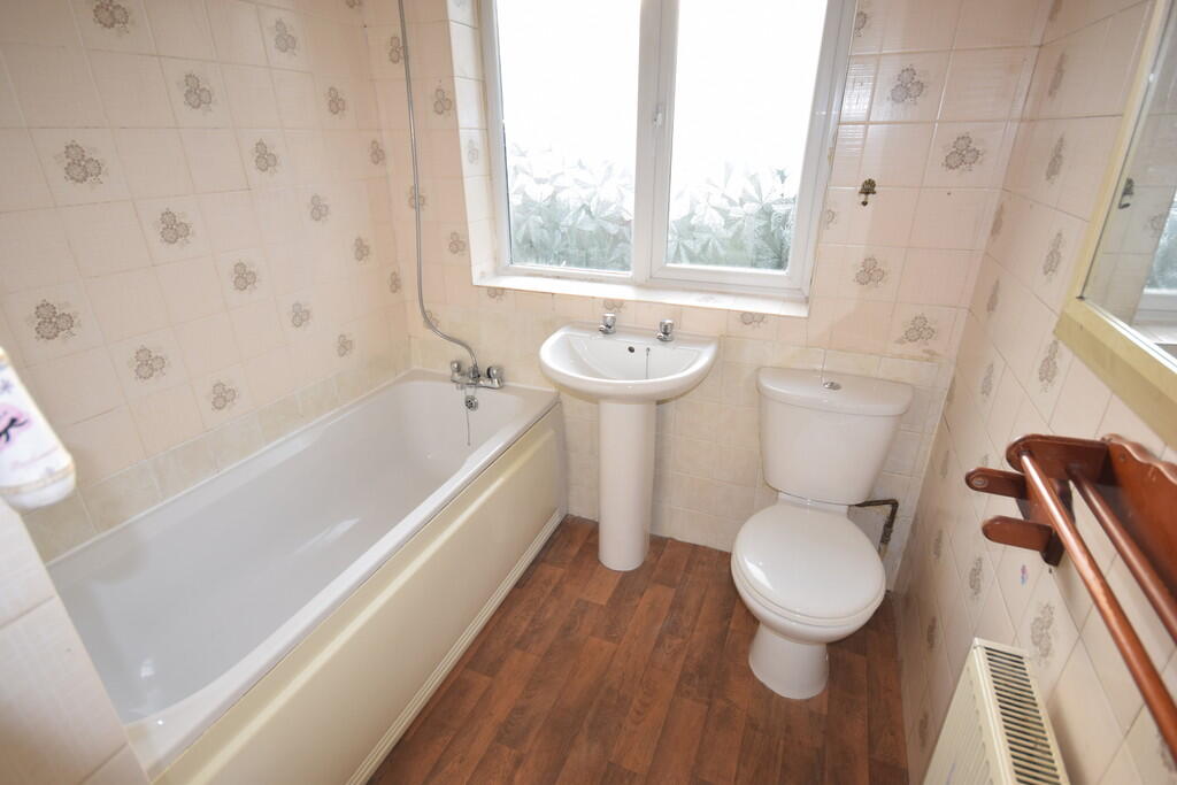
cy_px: 392
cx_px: 588
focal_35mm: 17
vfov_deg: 69.7
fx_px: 564
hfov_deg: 92.4
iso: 320
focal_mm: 11.5
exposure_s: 1/125
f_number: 5.6
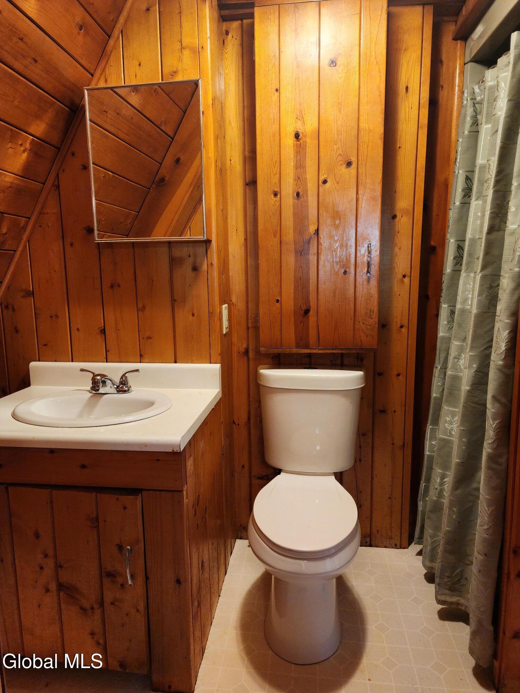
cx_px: 260
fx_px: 461
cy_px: 346
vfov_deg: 73.9
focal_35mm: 23
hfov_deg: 58.9
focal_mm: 6.4
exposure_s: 1/60
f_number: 1.8
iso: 250
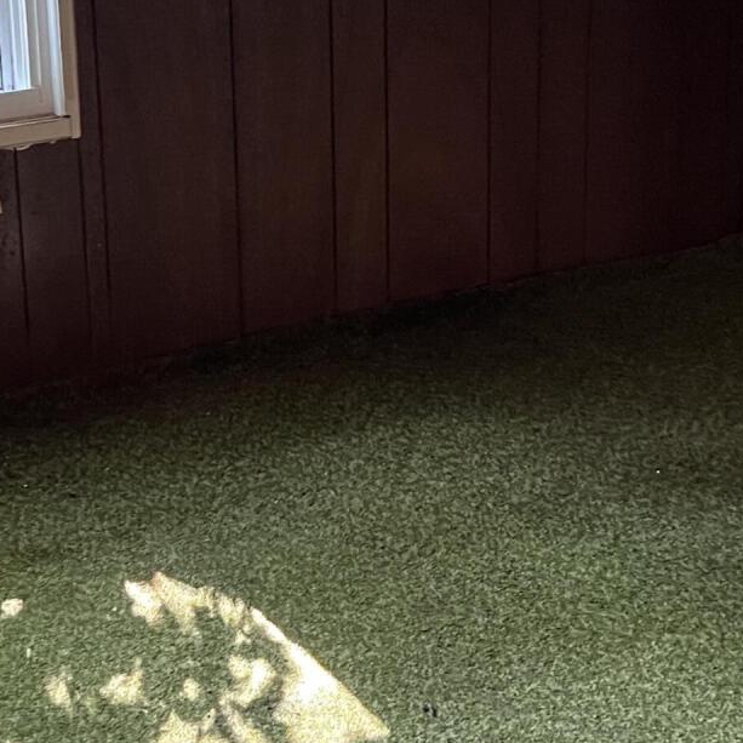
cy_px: 85
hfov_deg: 23.1
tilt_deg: -15.5
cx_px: 356
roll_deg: +1.9
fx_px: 1821
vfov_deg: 22.5
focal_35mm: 75
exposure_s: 1/40
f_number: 1.5
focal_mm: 5.7
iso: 500
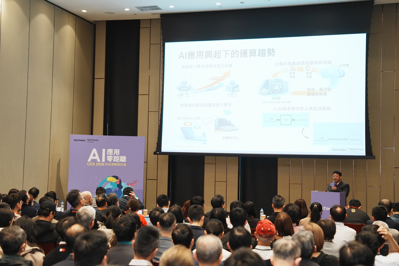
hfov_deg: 35.1
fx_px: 632
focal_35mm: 57
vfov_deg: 23.8
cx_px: 200
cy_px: 133
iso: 2500
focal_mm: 57
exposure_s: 1/200
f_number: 3.2
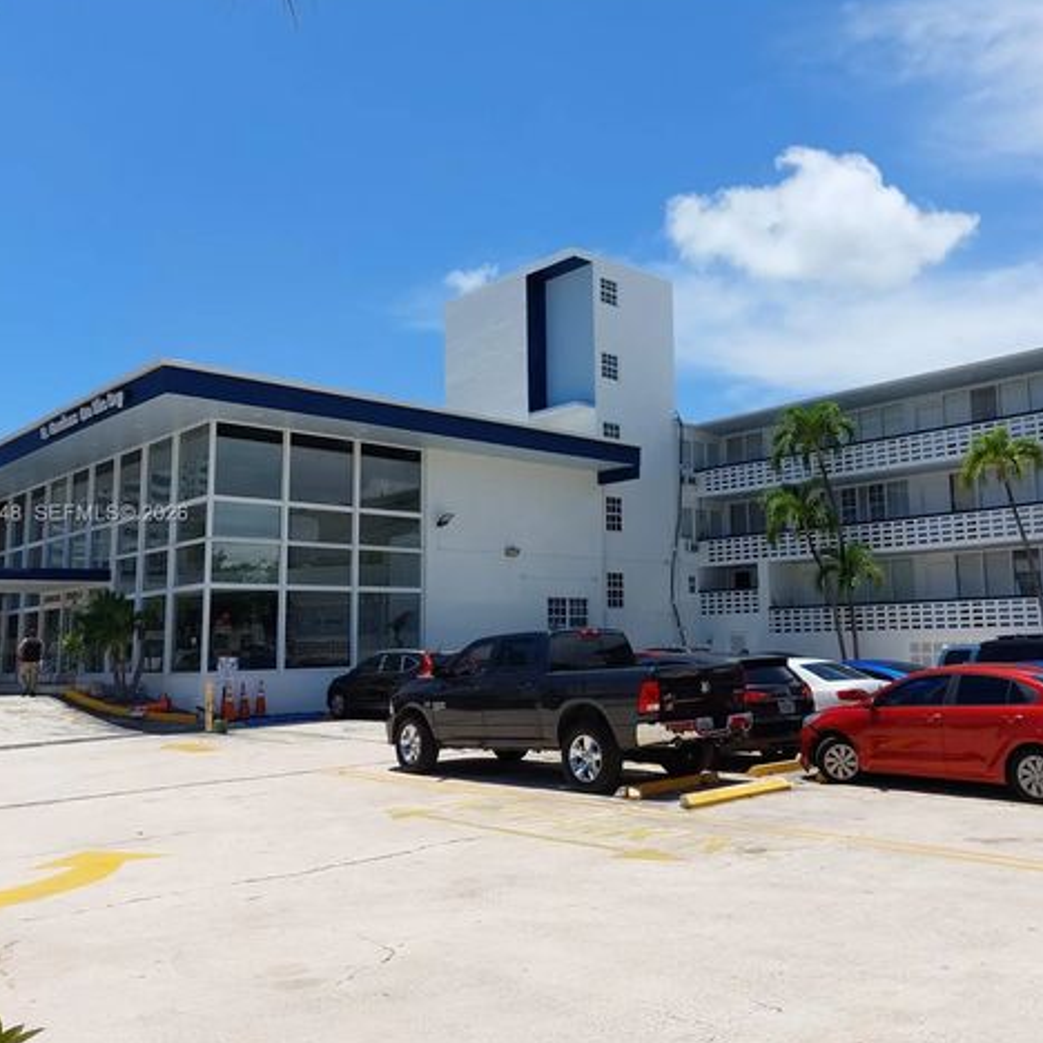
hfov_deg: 55.2
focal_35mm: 29
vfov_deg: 55.6
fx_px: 989
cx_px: 624
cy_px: 515
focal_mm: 5.23
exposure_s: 1/1739
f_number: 1.8
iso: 25
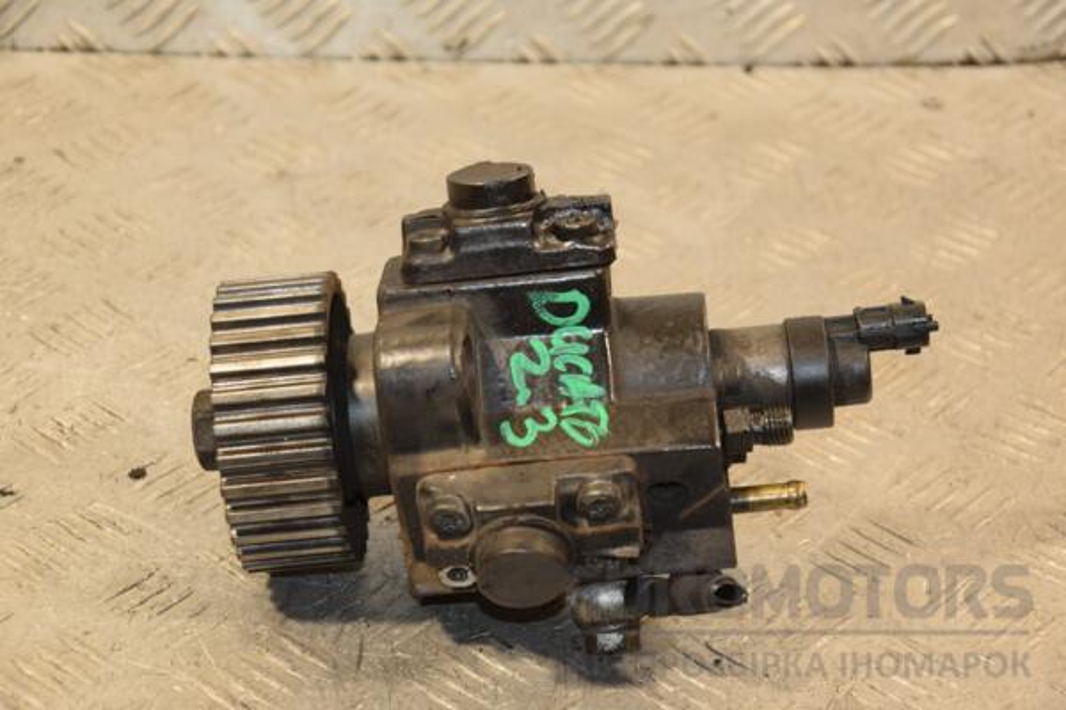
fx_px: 2931
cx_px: 533
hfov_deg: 20.6
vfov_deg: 13.8
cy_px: 355
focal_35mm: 99
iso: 800
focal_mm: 66
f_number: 5.3
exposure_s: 1/125
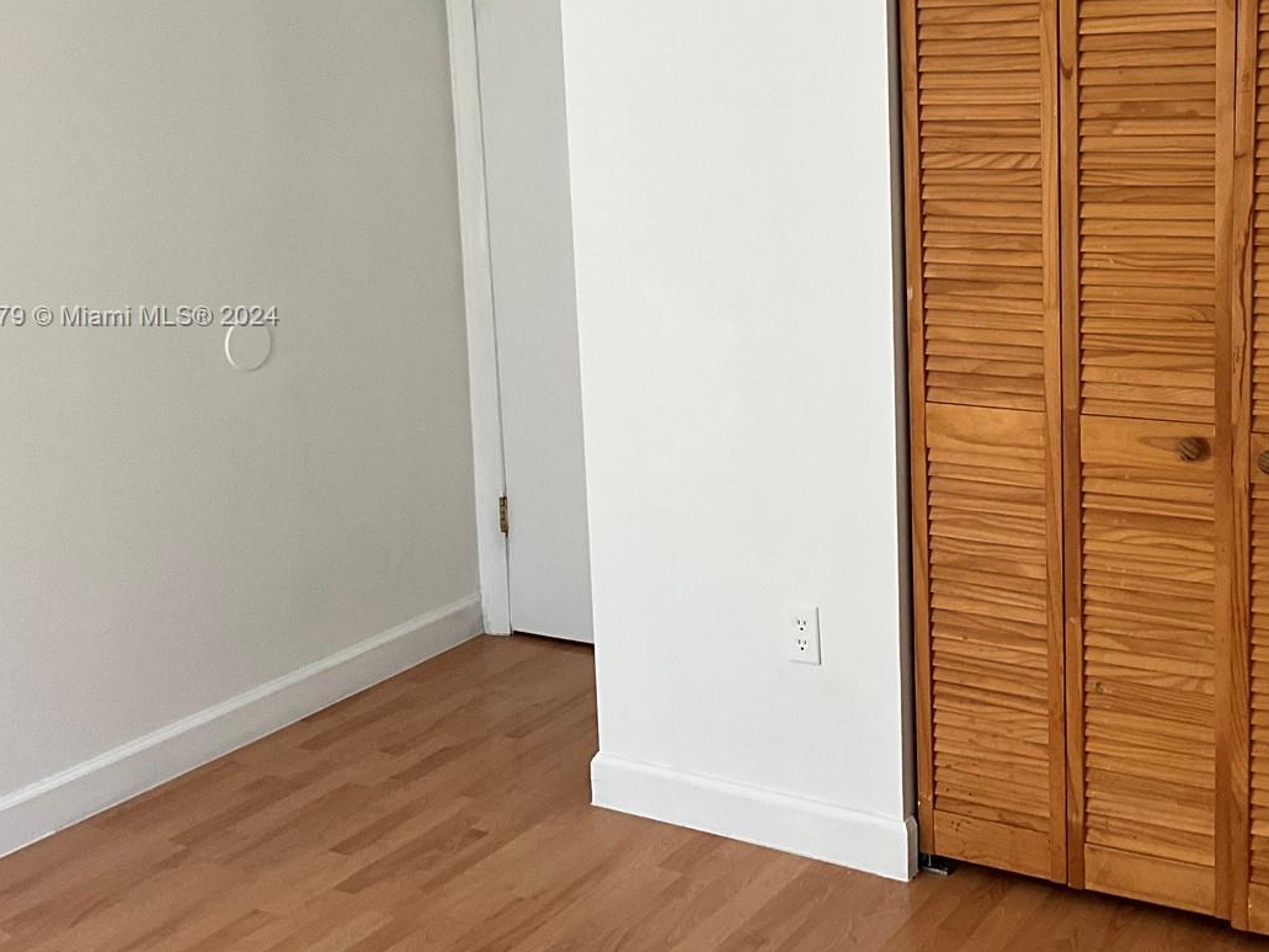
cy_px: 318
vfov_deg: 31.9
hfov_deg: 41.4
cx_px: 869
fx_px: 1649
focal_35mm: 45
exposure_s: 1/92
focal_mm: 3
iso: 64
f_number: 1.8
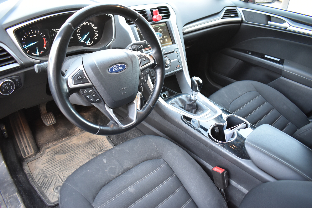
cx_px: 156
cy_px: 104
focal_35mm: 27
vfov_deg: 47.9
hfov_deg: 67.4
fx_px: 234
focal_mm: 18
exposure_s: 1/60
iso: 800
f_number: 4
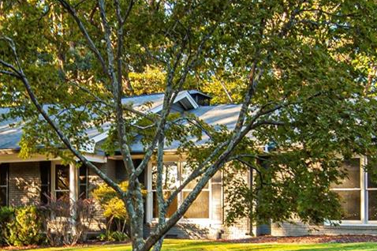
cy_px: 189
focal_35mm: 122
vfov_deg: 11.2
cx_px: 151
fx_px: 1277
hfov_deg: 16.8
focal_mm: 38
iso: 200
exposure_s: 1/45
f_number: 8
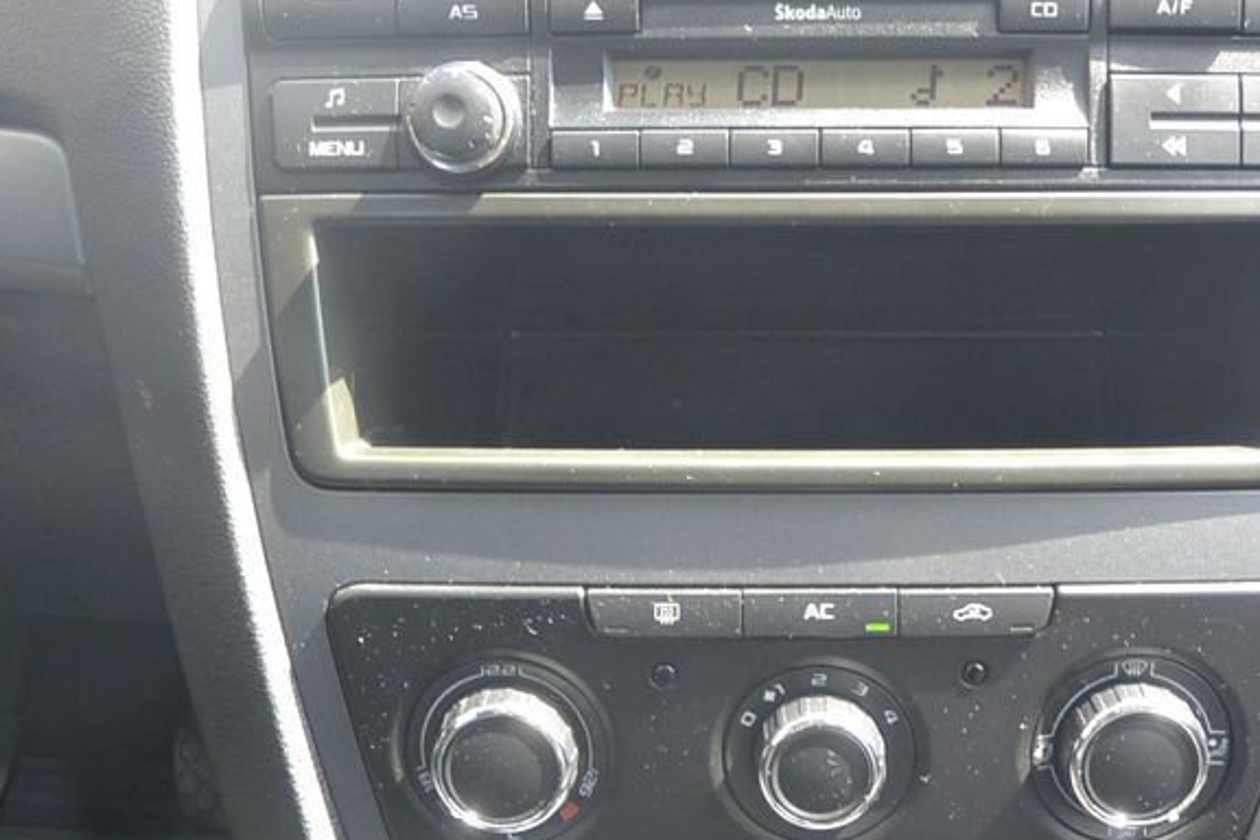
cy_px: 463
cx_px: 792
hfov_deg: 40.8
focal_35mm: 48
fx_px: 1680
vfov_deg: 28.1
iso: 400
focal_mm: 10
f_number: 3.5
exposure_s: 1/100
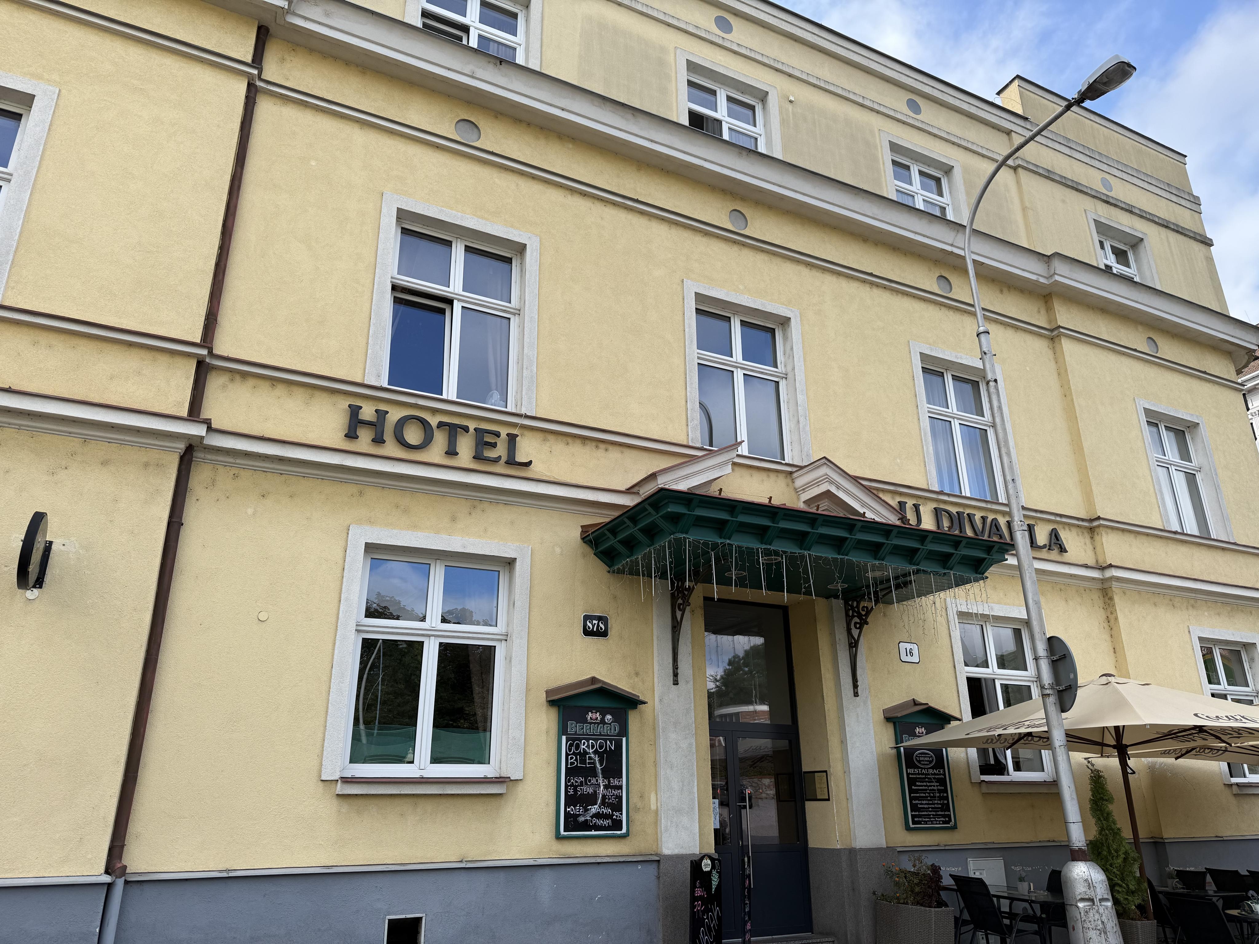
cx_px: 630
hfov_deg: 71.6
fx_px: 873
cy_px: 472
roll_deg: -0.1
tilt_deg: +20.8
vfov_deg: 56.8
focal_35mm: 24
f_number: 1.78
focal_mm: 6.76
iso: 80
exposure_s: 1/1653
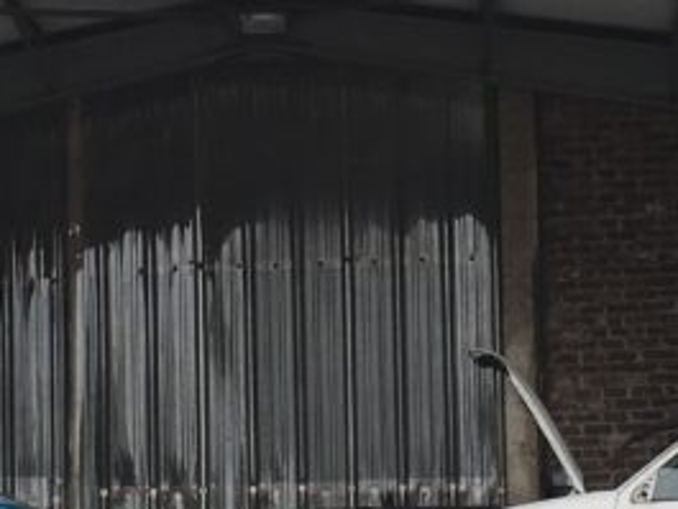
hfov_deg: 17.5
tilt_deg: +8.3
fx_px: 2195
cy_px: 363
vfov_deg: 13.2
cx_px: 276
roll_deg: +1.1
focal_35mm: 112
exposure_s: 1/267
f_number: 2.2
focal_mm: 4.15
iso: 25
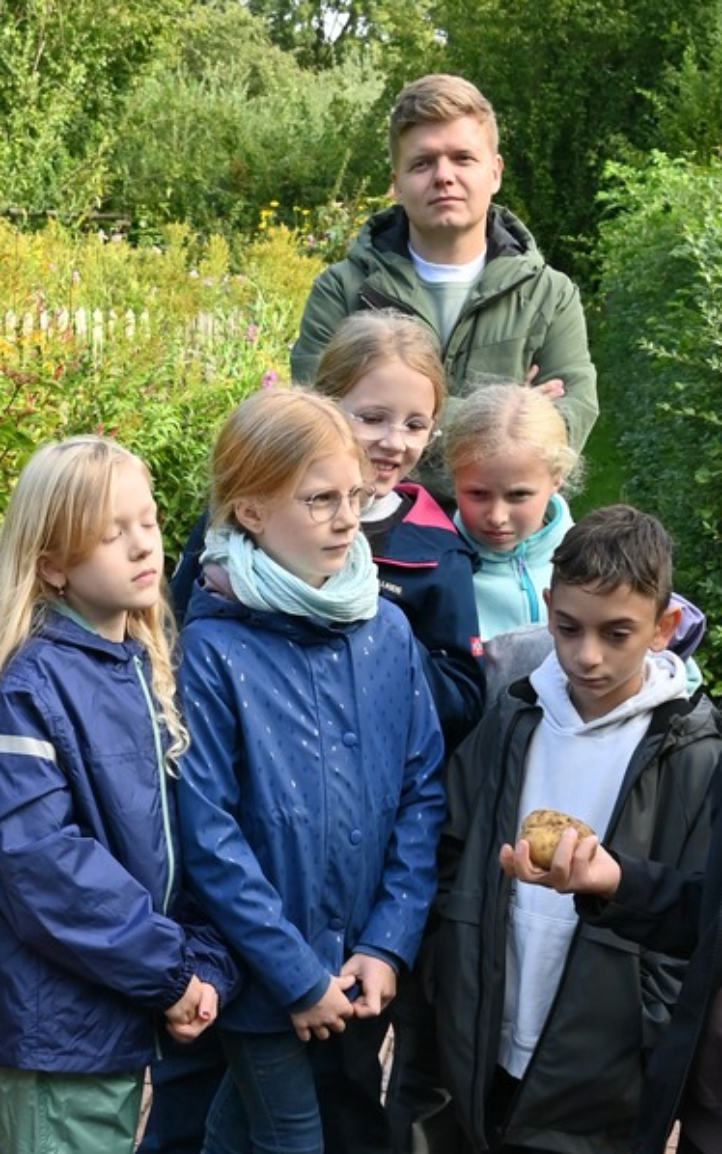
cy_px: 913
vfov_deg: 29.2
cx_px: 75
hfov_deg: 18.6
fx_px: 2171
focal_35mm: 69
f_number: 5.6
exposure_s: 1/250
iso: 200
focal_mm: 18
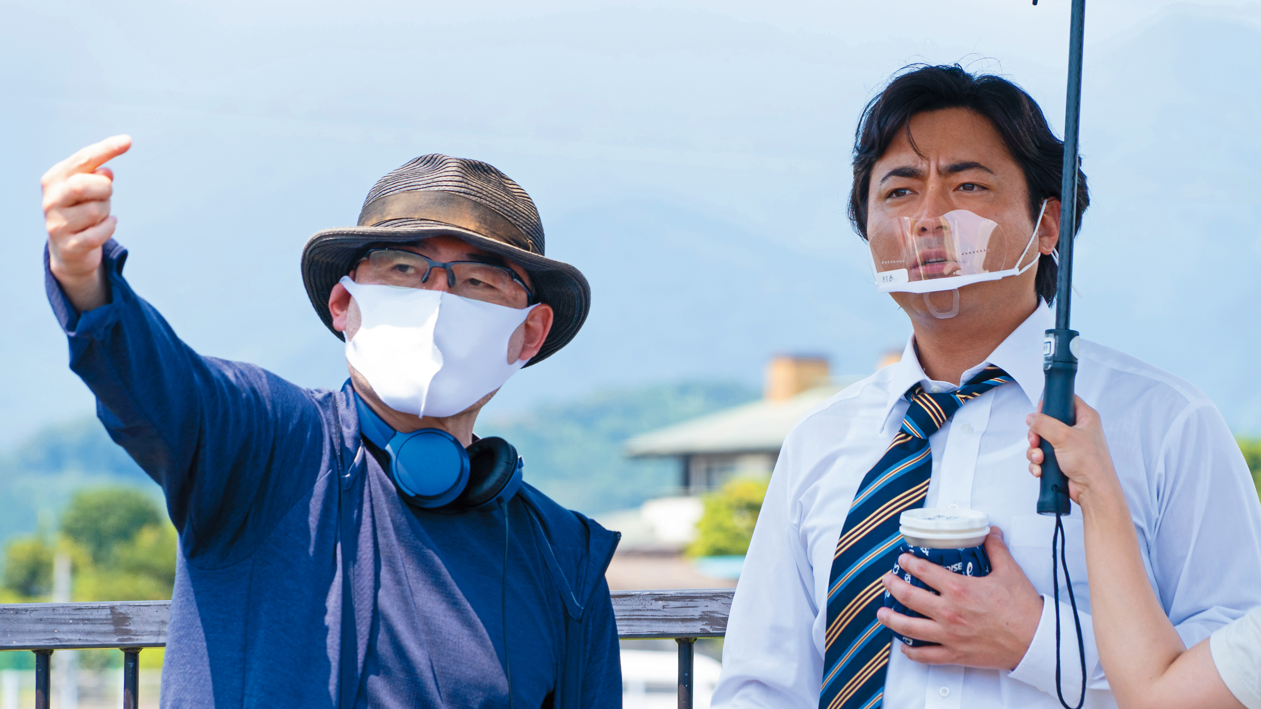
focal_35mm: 252
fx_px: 8426
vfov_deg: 4.8
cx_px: 630
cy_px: 413
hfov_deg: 8.6
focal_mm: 240
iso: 640
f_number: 11
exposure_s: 1/200
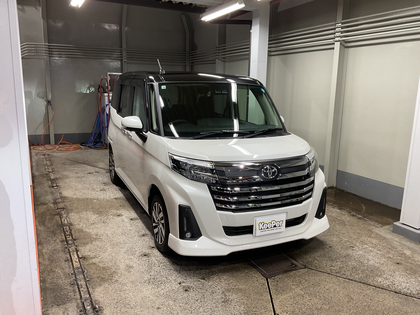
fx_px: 352
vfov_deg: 48.2
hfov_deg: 61.7
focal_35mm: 29
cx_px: 210
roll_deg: -0.7
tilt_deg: -11.8
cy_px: 158
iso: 80
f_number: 1.8
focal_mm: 3
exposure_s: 1/60
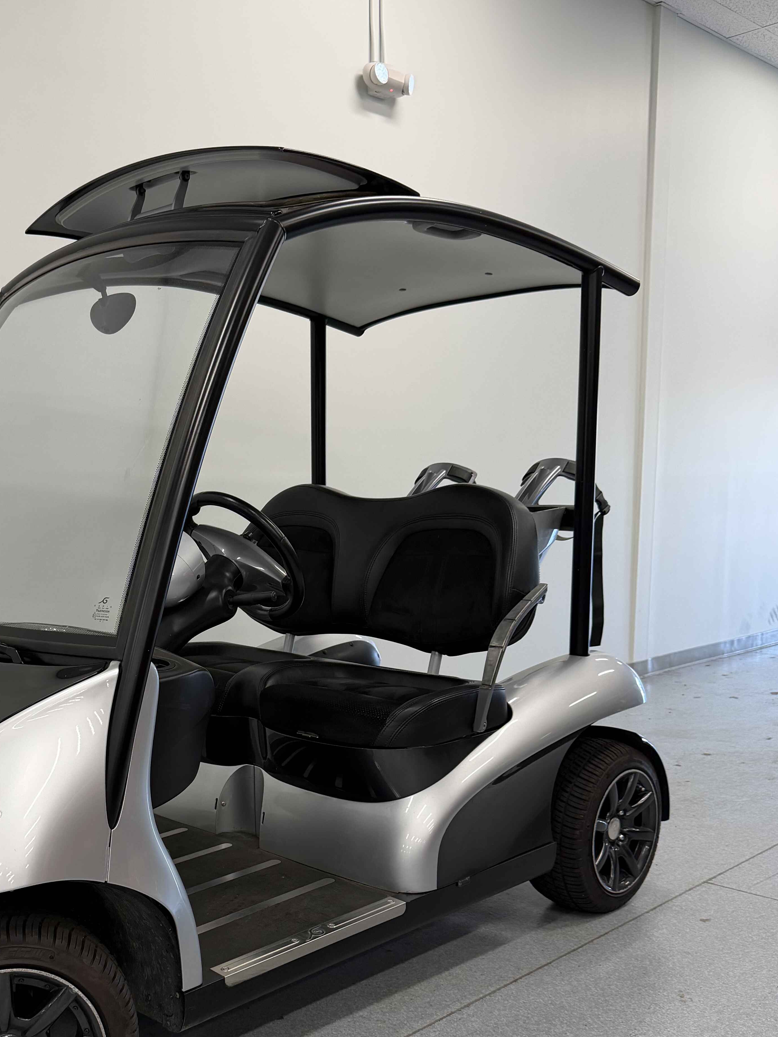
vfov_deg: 49.4
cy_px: 673
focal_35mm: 37
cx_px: 225
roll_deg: +1.6
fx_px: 1109
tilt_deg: -10.0
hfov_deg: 38.0
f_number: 1.78
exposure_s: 1/120
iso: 200
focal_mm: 6.76
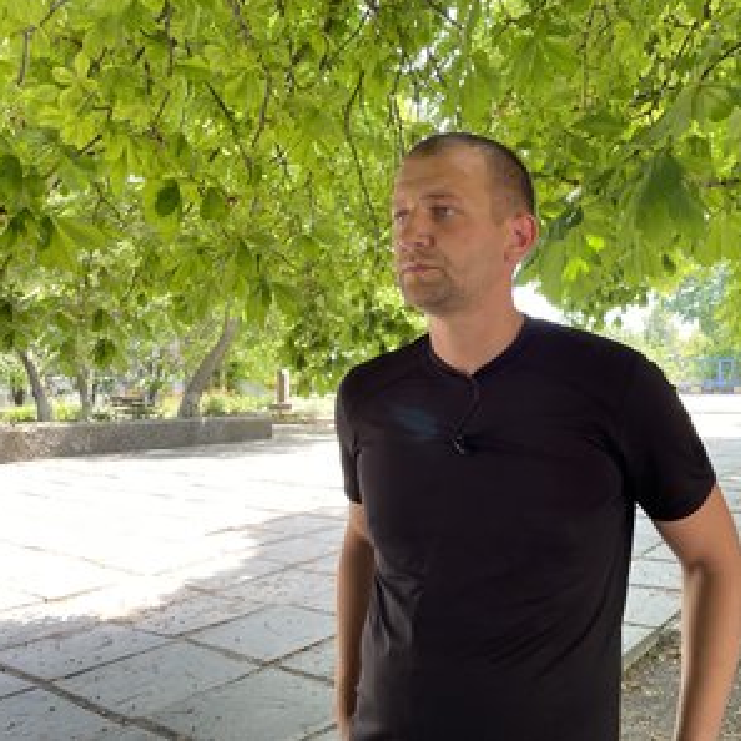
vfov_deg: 52.5
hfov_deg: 51.7
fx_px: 751
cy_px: 372
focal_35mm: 31
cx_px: 484
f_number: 1.6
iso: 40
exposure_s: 1/121
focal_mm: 4.2
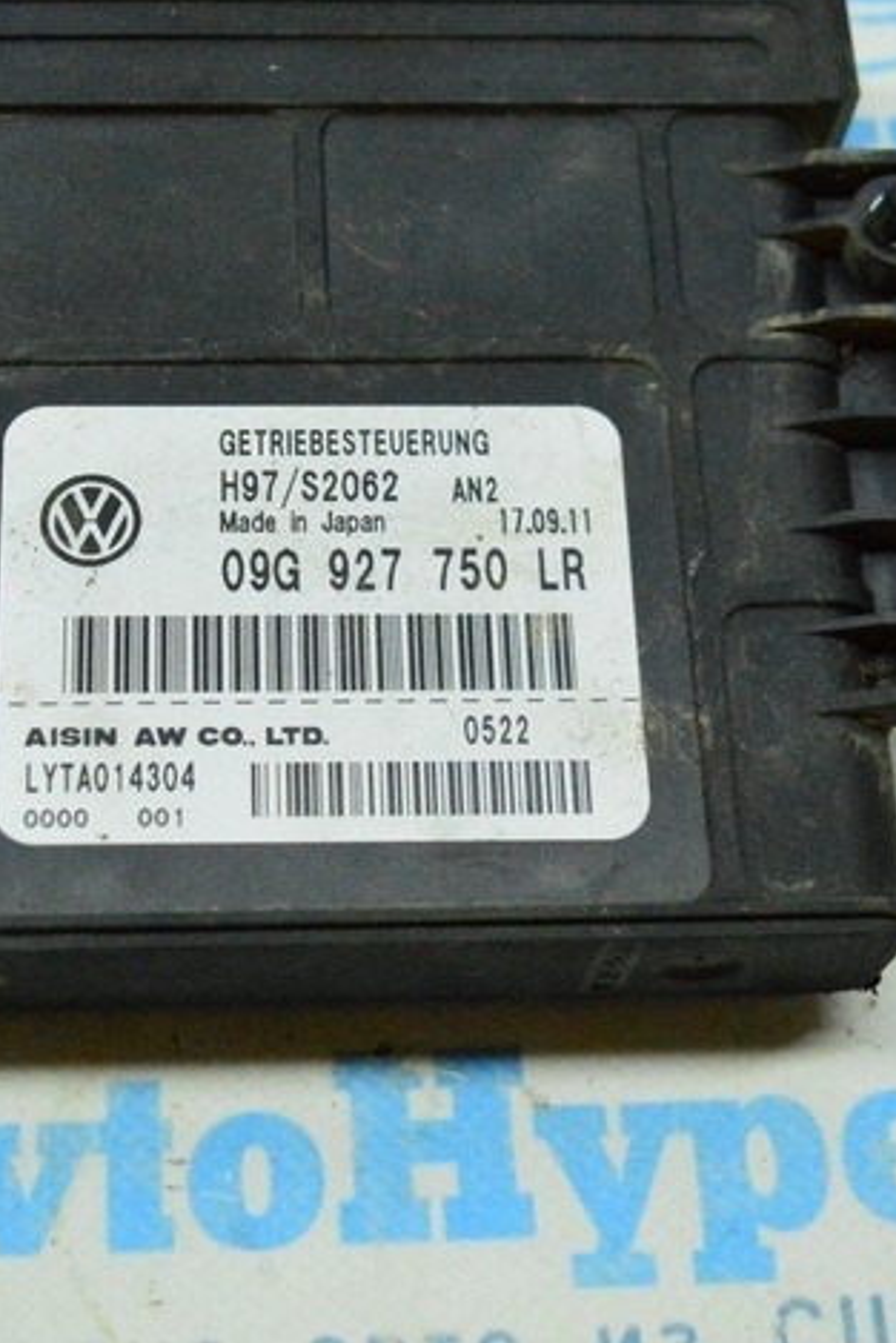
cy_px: 488
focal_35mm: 72
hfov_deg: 18.9
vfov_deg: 27.9
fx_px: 2686
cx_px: 263
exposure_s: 1/1000
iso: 6400
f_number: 3.8
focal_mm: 22
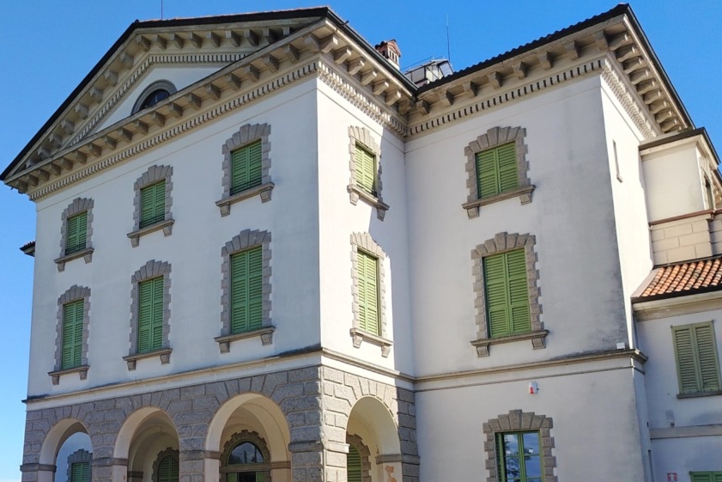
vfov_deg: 34.4
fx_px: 762
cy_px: 357
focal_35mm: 38
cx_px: 200
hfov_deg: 49.1
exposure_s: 1/689
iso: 100
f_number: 1.75
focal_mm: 5.25
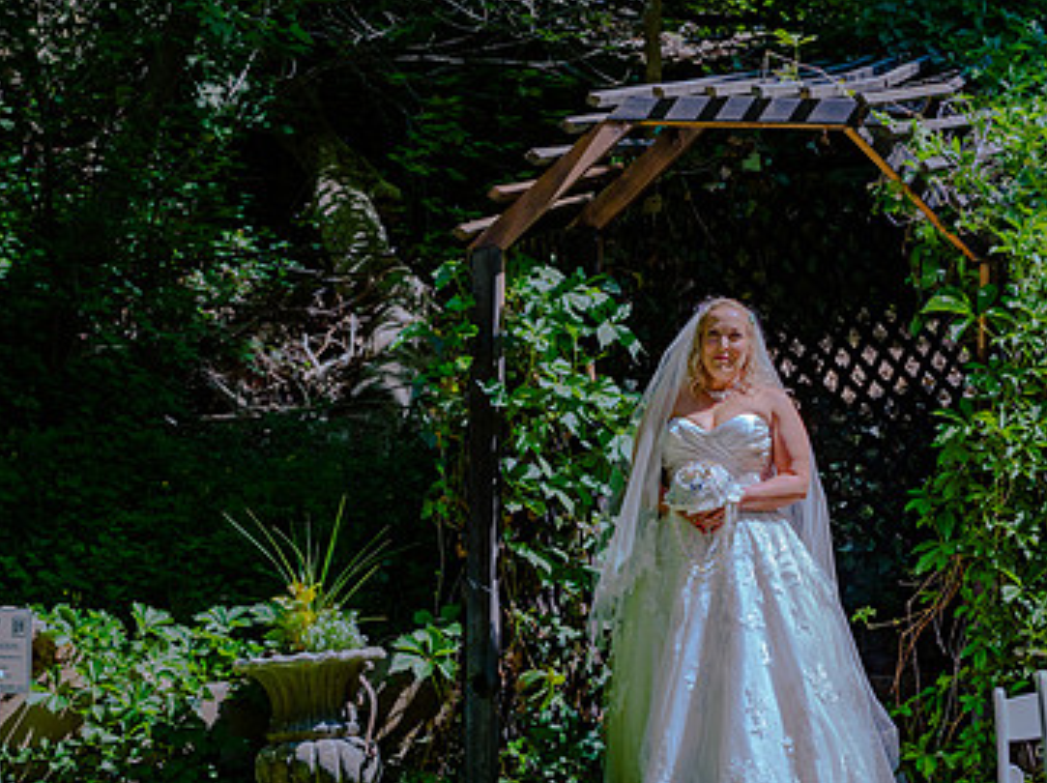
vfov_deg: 8.7
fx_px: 5137
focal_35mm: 170
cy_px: 484
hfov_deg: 11.6
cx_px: 481
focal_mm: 110
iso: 200
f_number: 6.3
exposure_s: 1/500
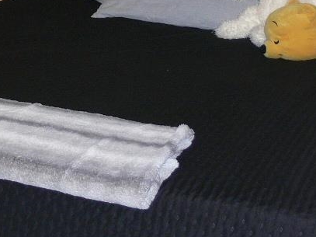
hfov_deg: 17.6
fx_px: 1004
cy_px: -110
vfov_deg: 12.8
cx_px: 28
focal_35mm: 110
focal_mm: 7.4
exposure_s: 1/30
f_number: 2.8
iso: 100
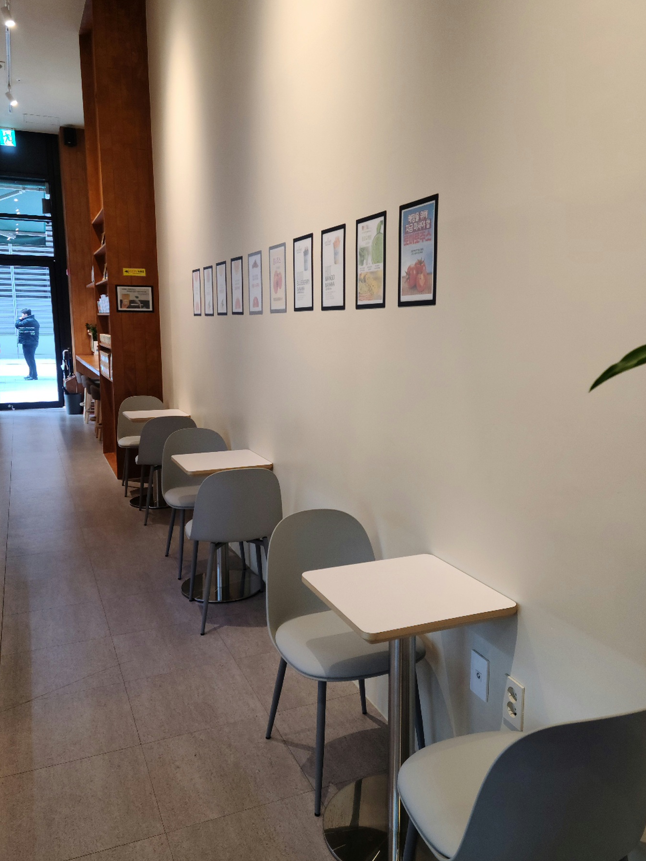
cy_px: 426
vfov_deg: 61.7
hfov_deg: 48.2
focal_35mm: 29
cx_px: 318
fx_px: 722
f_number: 2
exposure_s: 1/60.2
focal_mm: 5.9
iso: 125
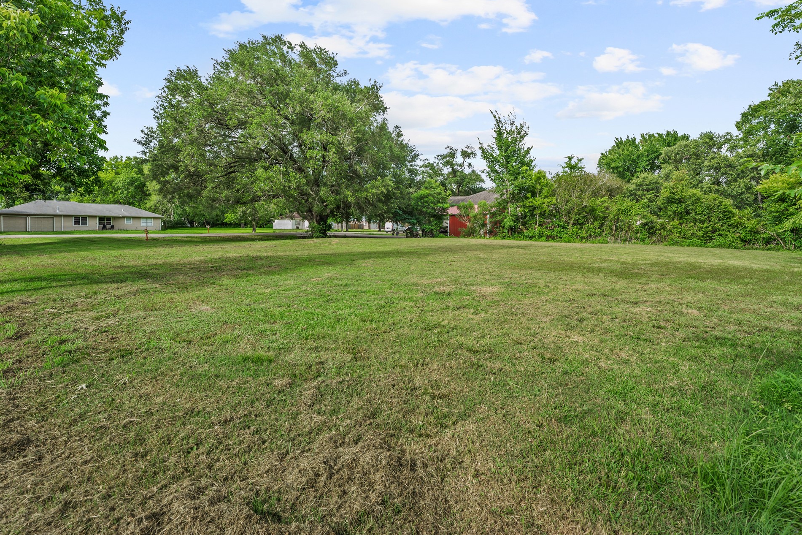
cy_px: 235
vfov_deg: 73.4
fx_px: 356
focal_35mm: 16
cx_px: 390
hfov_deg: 96.7
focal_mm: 14
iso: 100
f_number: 8
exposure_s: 1/25
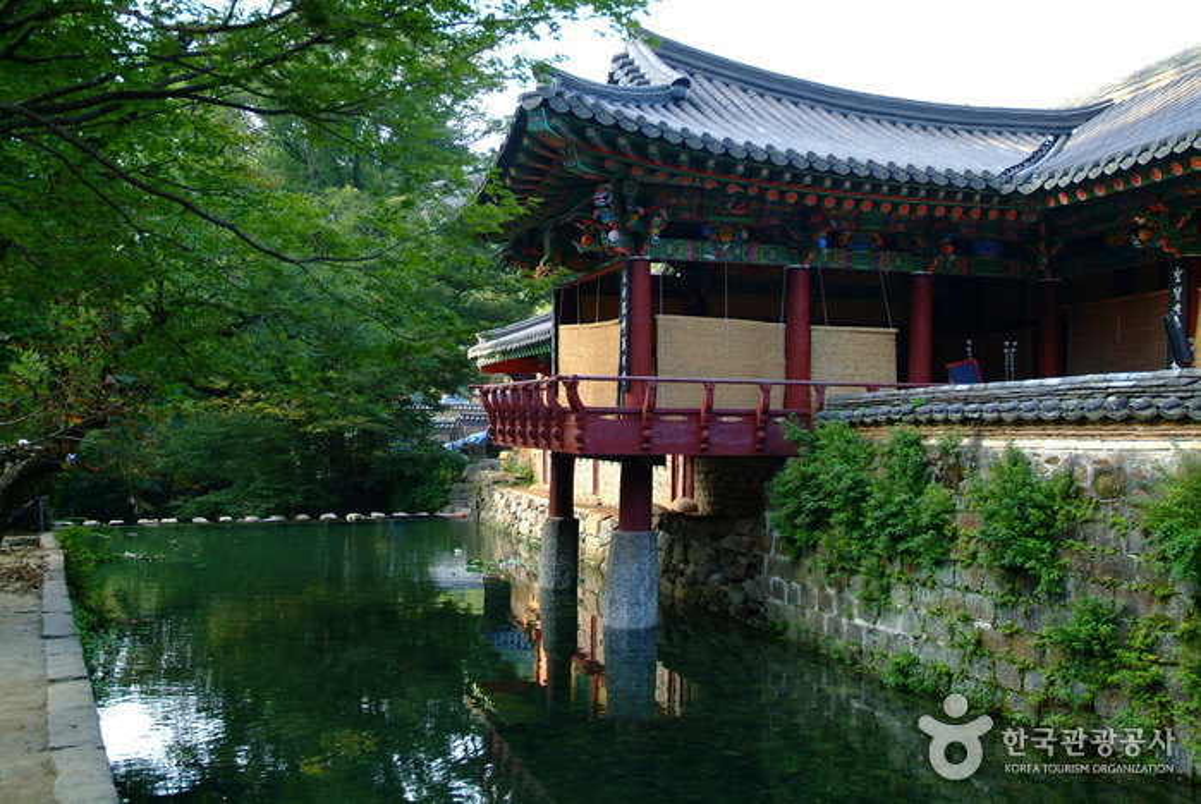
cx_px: 600
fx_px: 1202
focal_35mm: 36
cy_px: 402
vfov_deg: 37.0
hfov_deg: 53.1
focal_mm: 24
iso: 400
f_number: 4
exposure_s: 1/180
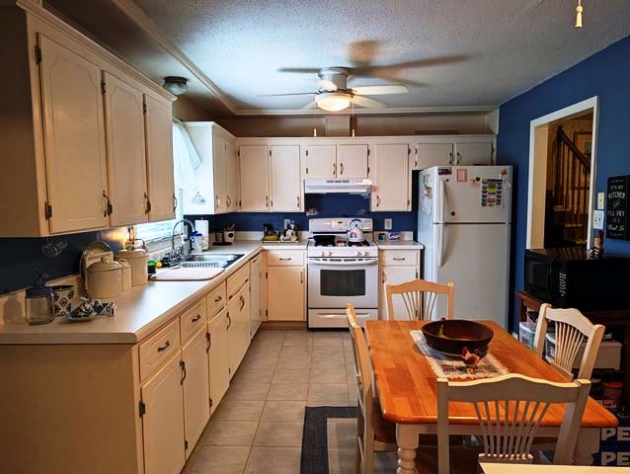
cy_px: 237
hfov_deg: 71.5
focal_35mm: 24
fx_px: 437
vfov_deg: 56.9
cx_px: 315
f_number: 1.68
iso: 52
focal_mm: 6.9
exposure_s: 1/120
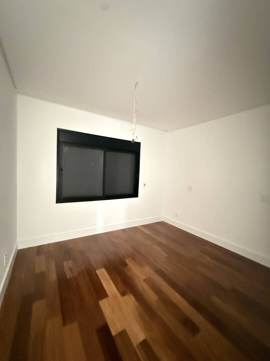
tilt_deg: -3.1
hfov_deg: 85.7
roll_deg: -2.7
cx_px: 135
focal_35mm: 14
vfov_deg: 102.1
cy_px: 180
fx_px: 146
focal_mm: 2.22
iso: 2500
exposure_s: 1/30
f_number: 2.2
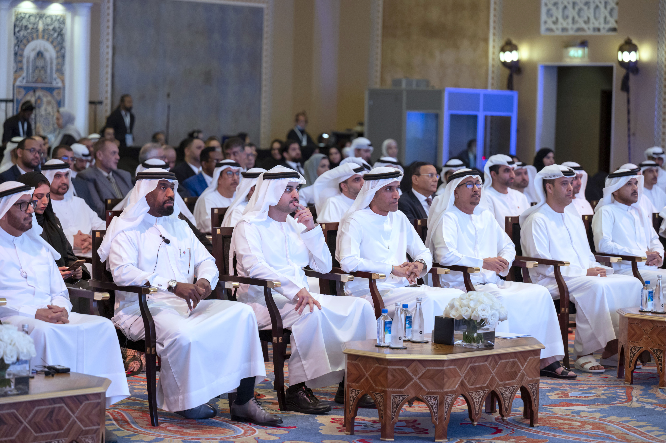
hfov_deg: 20.0
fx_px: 1886
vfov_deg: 13.4
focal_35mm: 102
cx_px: 333
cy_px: 222
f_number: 2.8
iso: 2000
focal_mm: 102
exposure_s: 1/100
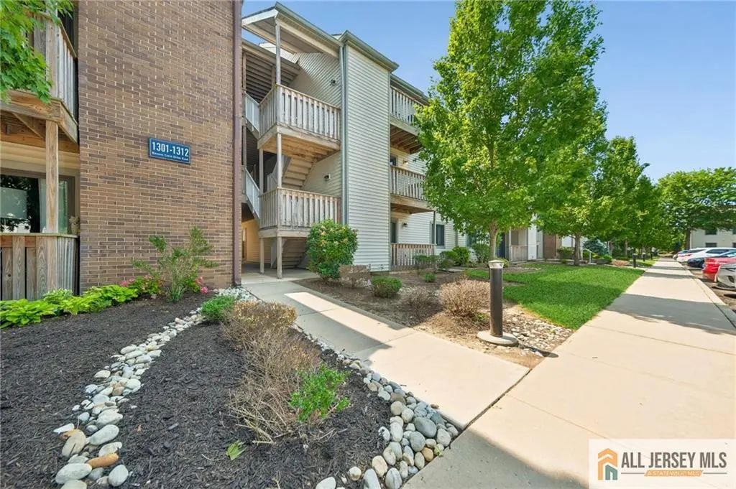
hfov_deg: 112.7
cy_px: 244
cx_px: 368
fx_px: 245
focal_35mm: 12
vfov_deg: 89.9
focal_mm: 8
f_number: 4
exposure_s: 1/250
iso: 160
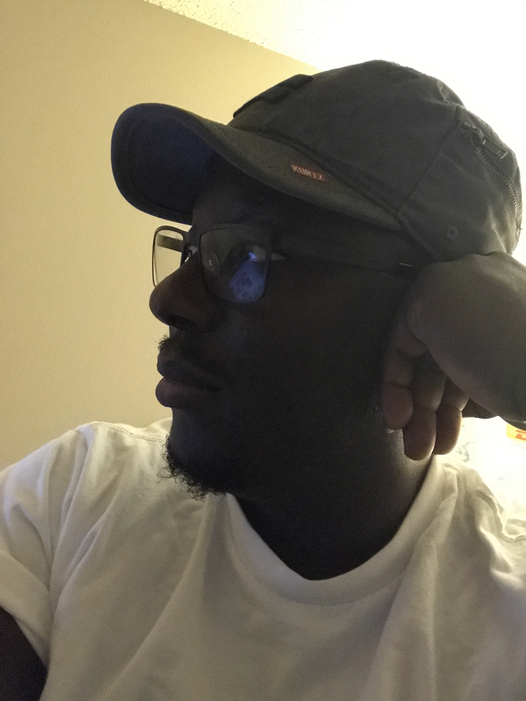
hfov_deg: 44.2
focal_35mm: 32
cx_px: 263
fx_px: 648
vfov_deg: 56.8
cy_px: 350
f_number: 2.2
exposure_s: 1/15
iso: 1250
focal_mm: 2.87
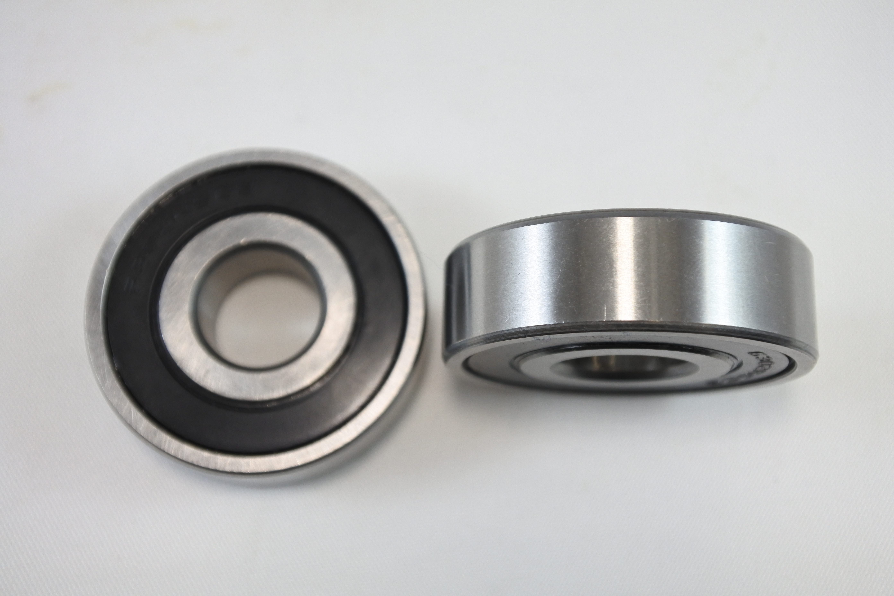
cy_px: 298
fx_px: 1167
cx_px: 447
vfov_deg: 28.6
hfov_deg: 41.9
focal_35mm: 47
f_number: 4.5
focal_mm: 17.6
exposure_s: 1/200
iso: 400
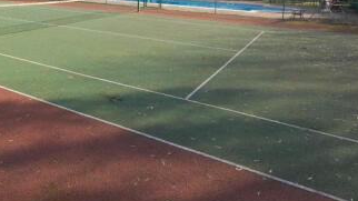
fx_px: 304
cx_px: 93
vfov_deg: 33.3
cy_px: -3
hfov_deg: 58.2
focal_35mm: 32
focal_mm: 10
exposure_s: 1/200
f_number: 7.1
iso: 200
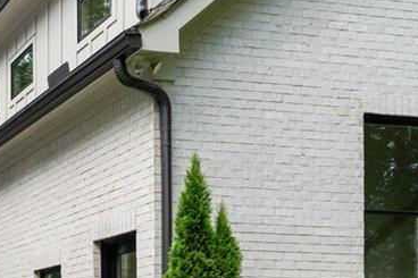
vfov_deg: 20.4
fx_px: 743
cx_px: -142
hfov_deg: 26.2
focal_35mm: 64
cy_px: 290
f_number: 6.3
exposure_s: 1/1000
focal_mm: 23
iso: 1250
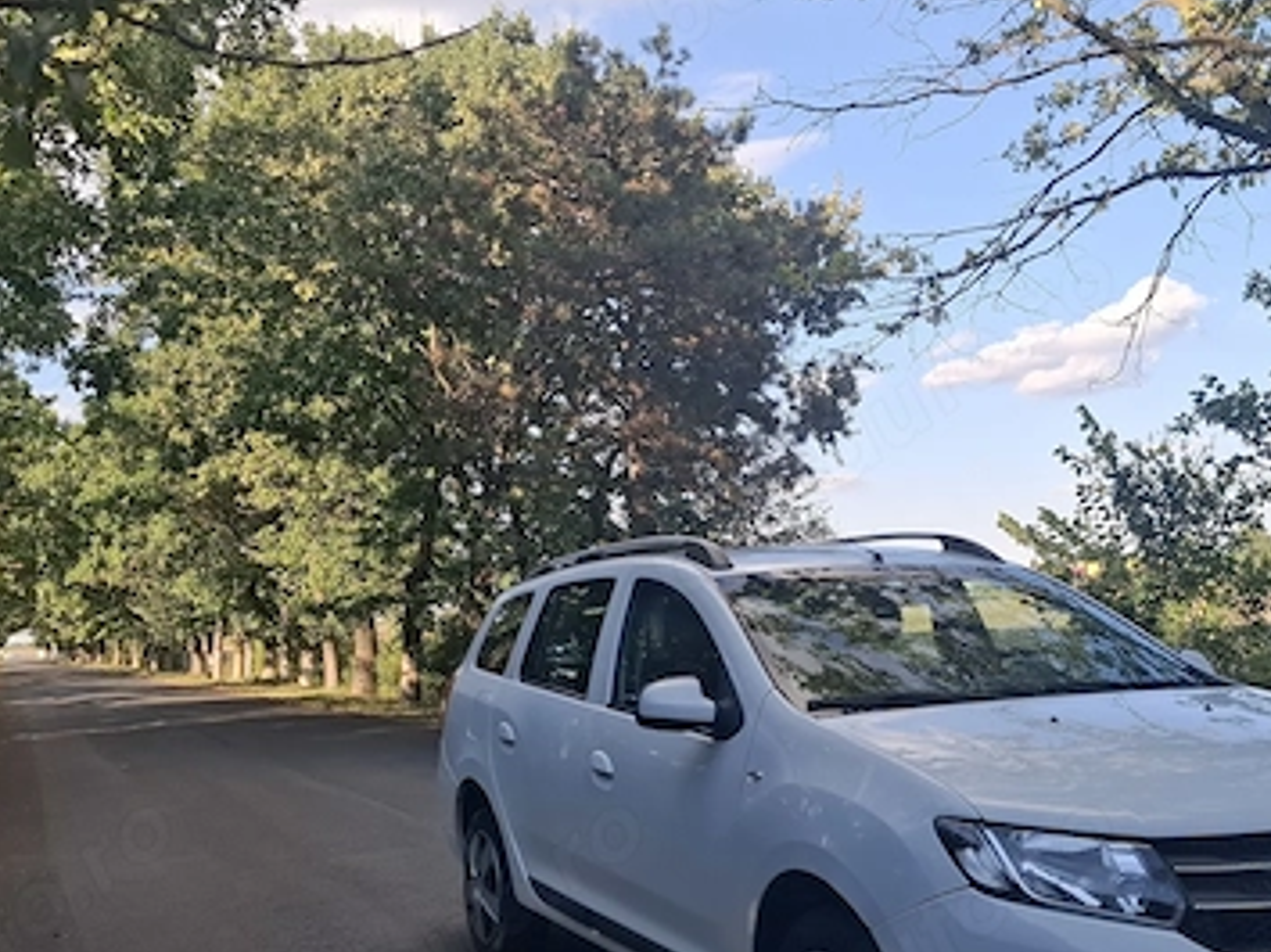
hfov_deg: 47.8
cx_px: 689
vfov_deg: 36.8
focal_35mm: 39
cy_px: 471
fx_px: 1431
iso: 50
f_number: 1.8
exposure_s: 1/1040
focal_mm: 5.54
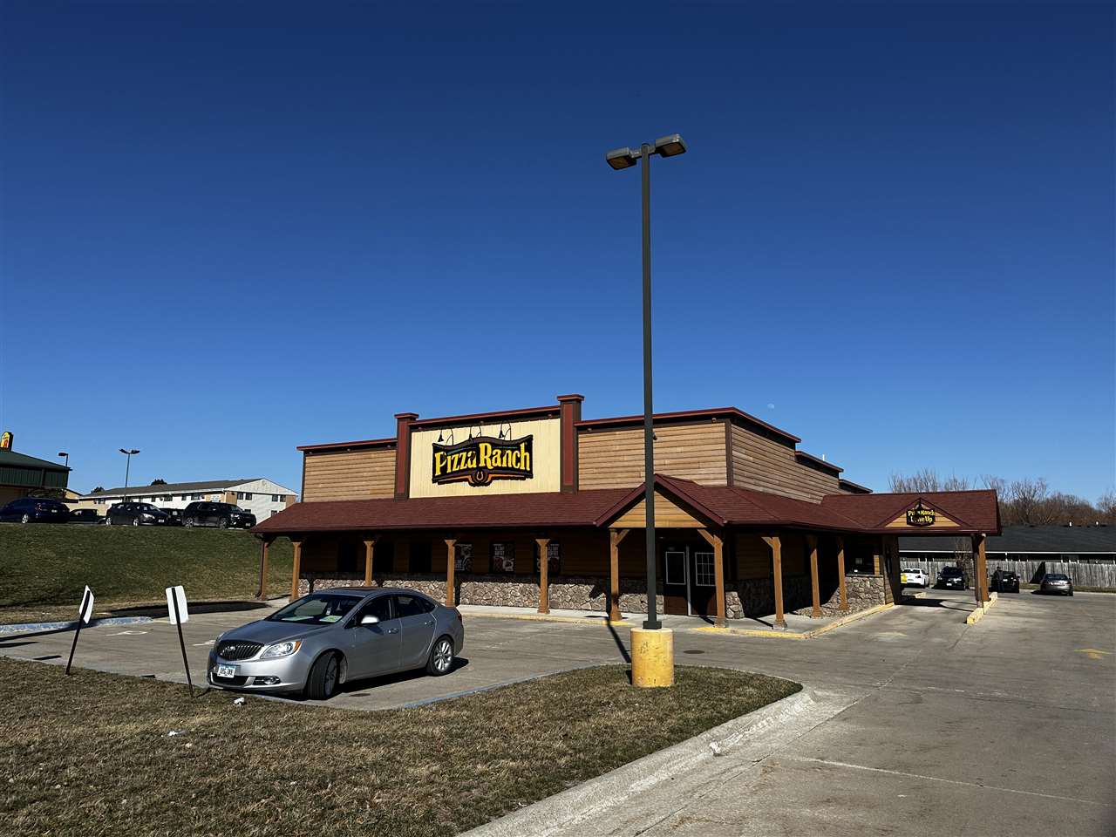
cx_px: 558
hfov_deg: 71.6
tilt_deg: +8.2
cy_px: 418
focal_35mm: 24
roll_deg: -0.4
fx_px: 774
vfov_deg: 56.8
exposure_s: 1/7042
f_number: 1.78
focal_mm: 6.86
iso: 80
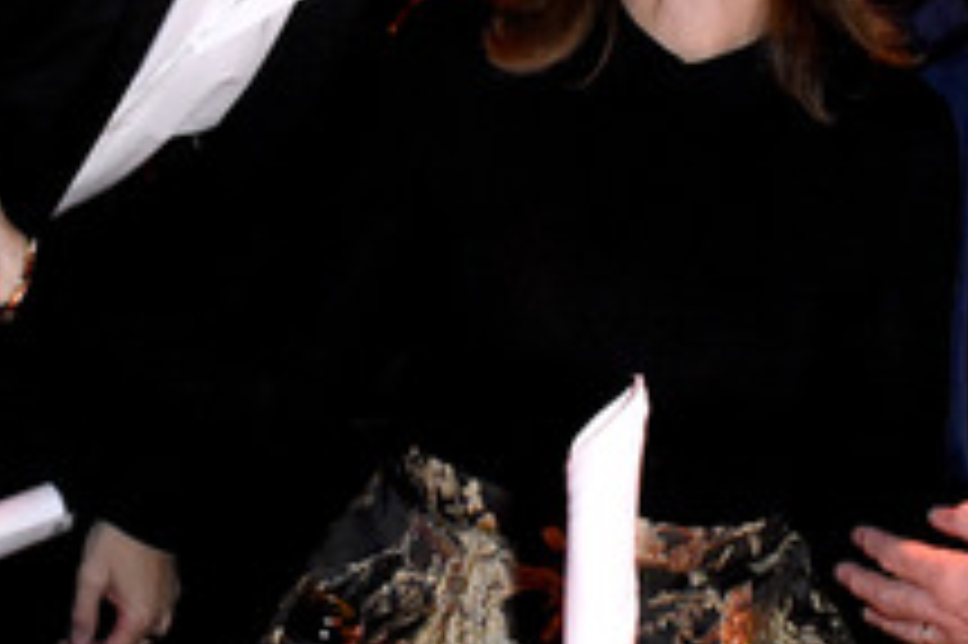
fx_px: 1693
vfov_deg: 21.0
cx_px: 583
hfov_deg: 31.8
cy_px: 50
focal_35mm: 63
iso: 5000
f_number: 6.3
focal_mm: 20
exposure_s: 1/60
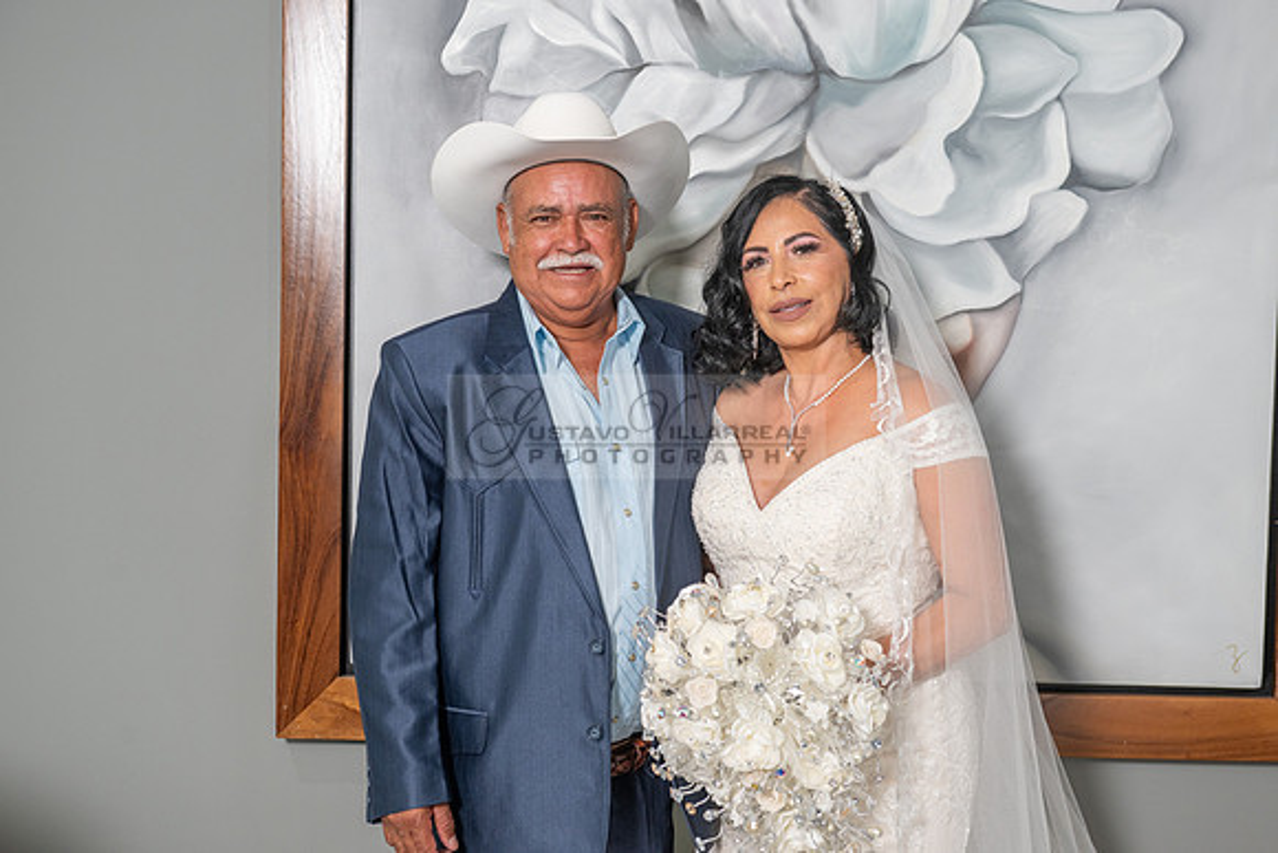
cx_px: 639
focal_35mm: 50
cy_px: 426
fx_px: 1775
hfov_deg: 39.6
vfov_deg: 27.0
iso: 640
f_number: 5
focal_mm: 50
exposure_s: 1/125
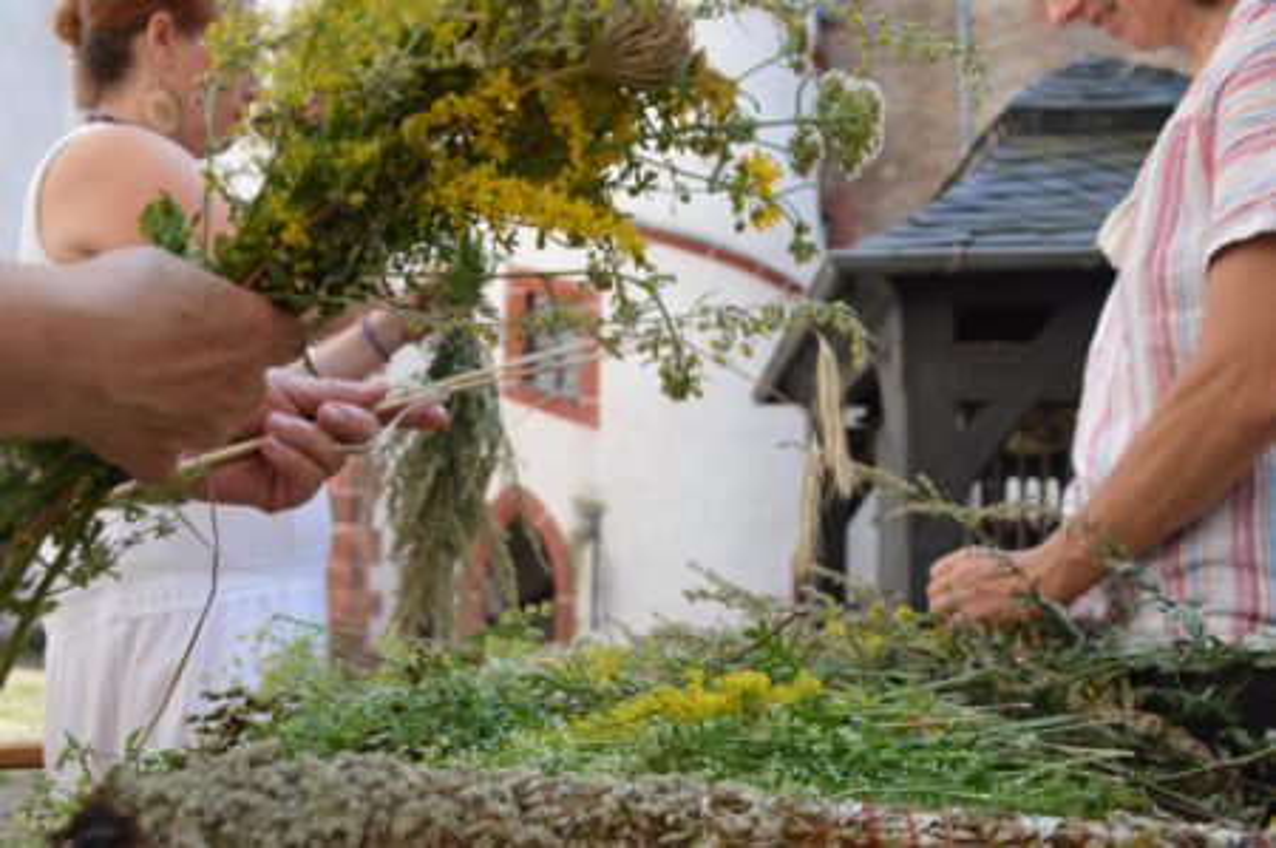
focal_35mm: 38
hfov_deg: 51.3
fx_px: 1328
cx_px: 638
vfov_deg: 35.4
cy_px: 424
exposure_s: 1/160
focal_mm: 25
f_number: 6.3
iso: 100
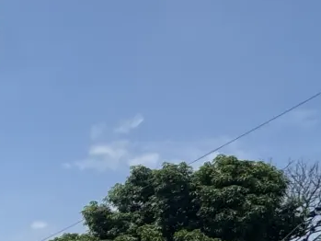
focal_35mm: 77
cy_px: 321
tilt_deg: +2.6
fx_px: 714
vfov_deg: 17.8
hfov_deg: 16.2
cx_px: -393
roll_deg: -3.4
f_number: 2.2
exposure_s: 1/2985
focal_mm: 2.22
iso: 50
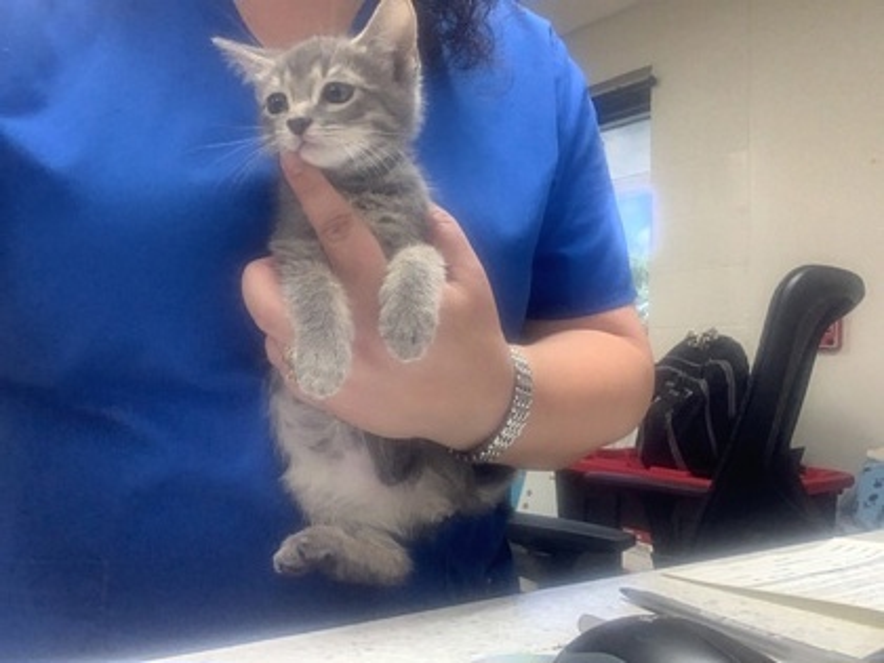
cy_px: 332
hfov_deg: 58.4
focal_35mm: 31
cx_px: 442
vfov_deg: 45.4
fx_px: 792
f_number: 2.4
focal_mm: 2.15
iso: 250
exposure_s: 1/60
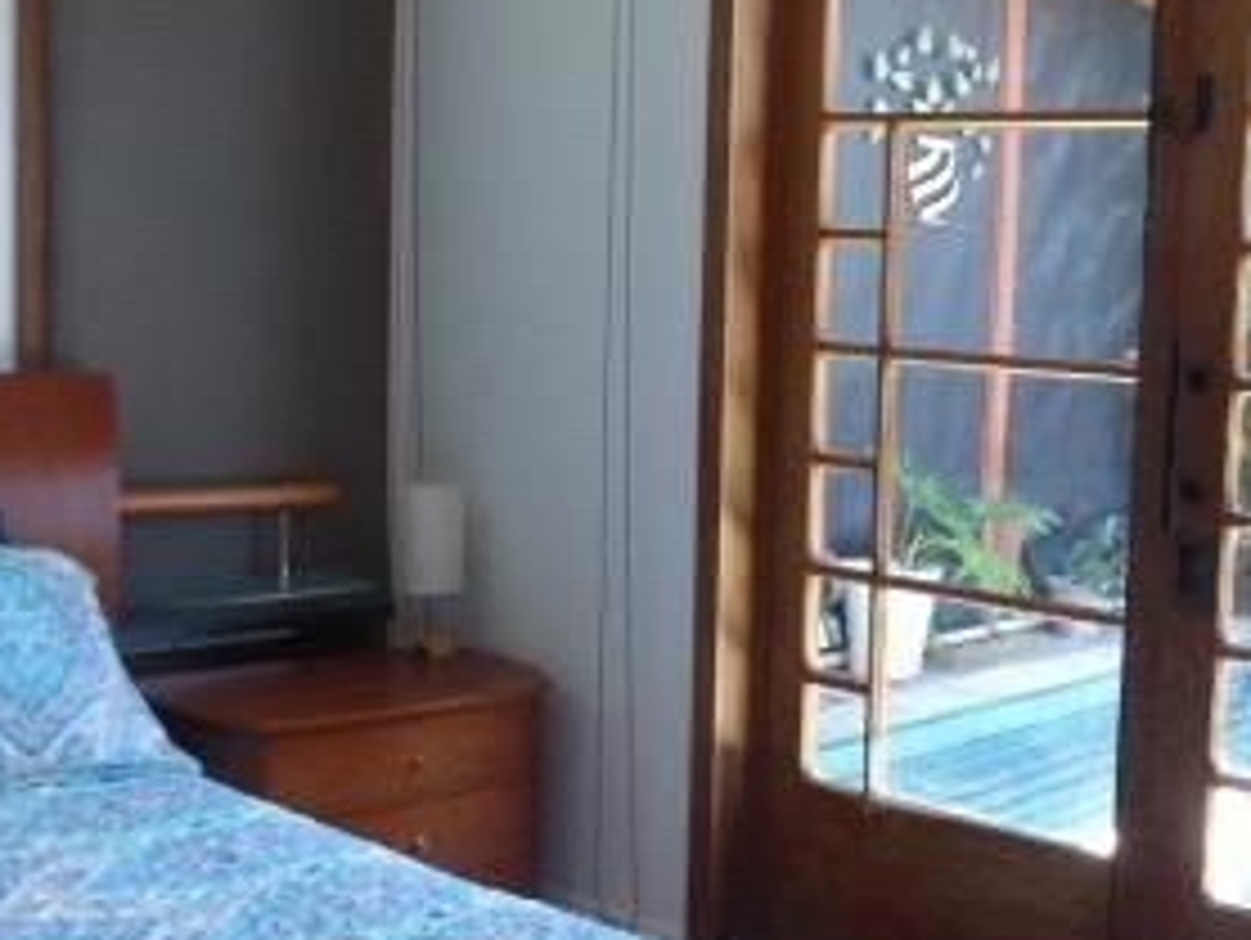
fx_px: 1664
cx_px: 1287
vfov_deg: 31.6
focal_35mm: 46
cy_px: 504
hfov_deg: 36.5
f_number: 2.8
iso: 200
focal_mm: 3.58
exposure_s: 1/60
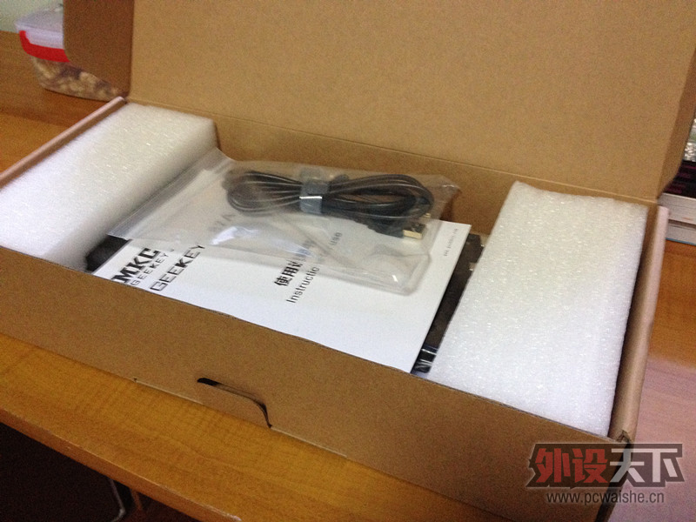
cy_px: 261
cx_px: 348
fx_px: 704
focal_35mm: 35
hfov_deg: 52.6
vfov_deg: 40.7
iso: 400
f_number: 2.4
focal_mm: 4.28
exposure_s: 1/20
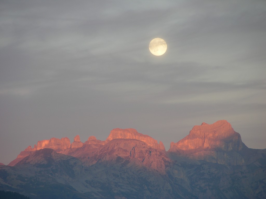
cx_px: 133
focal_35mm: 280
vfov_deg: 5.3
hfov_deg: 7.1
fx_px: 2152
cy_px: 100
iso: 50
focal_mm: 71.2
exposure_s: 1/31.2
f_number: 4.2
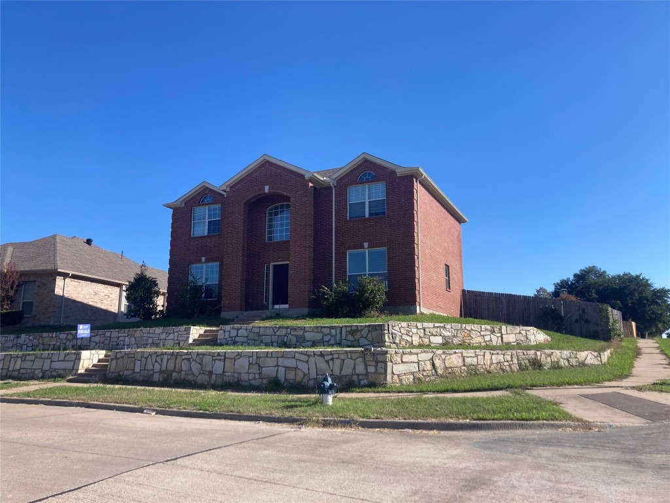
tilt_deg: +12.7
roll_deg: +0.4
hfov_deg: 63.4
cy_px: 252
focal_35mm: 28
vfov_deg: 49.7
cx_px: 335
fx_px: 542
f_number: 1.8
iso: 20
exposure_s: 1/1656
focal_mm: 3.99
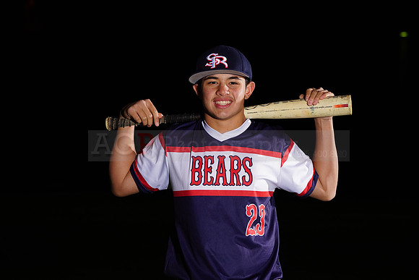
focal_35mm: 160
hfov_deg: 12.8
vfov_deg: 8.6
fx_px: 1863
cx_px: 210
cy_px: 140
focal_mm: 160
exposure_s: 1/125
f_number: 9
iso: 400
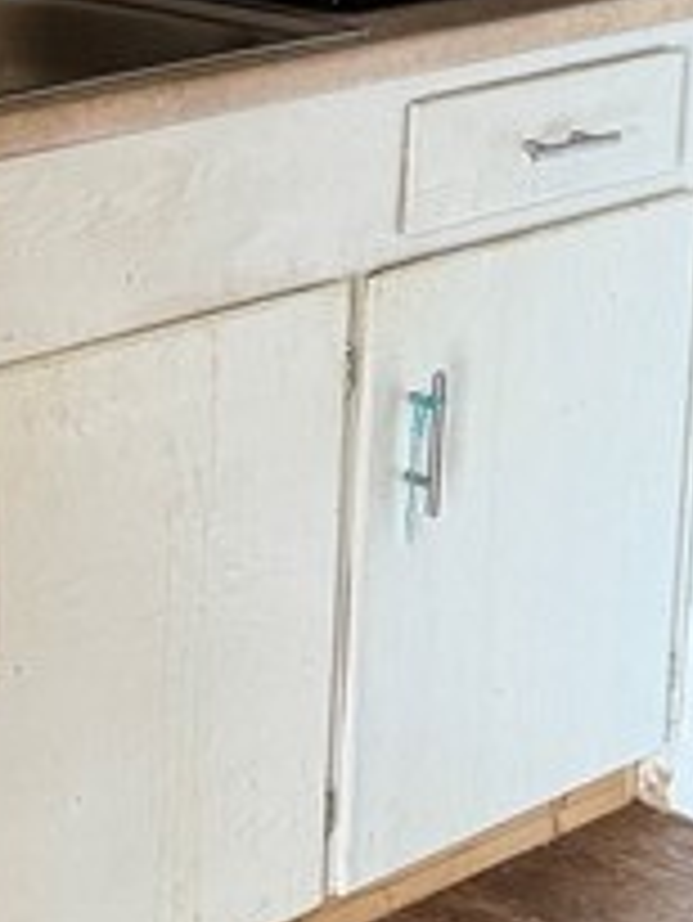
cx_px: -351
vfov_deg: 16.0
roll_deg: -1.4
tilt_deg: -10.1
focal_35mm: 120
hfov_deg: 11.8
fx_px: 3200
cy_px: -67
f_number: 1.78
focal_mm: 6.76
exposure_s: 1/60
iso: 500
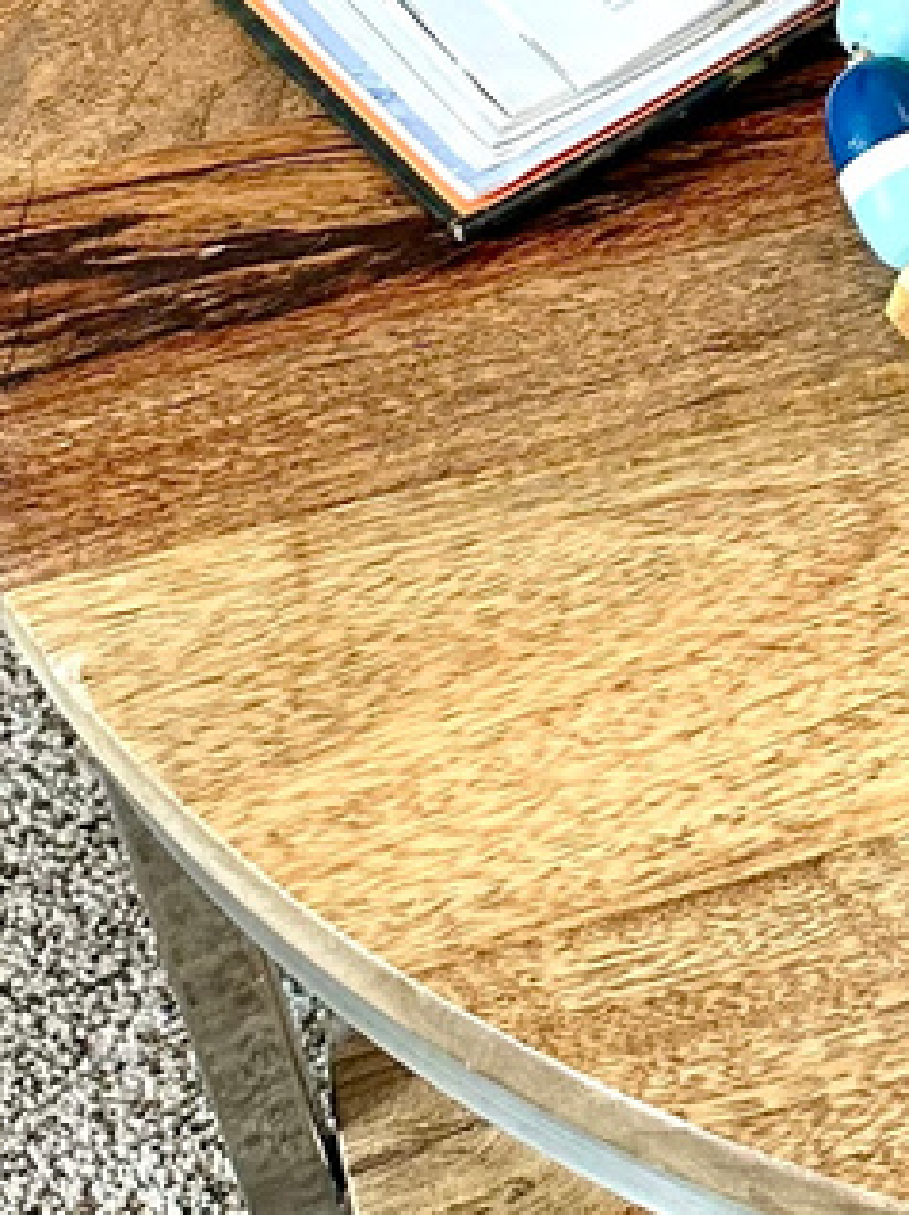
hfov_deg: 11.4
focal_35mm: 116
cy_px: -562
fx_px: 4067
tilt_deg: -31.1
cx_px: 1871
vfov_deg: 15.7
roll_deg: -1.5
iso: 160
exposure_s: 1/120
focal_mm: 6.86
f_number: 1.78
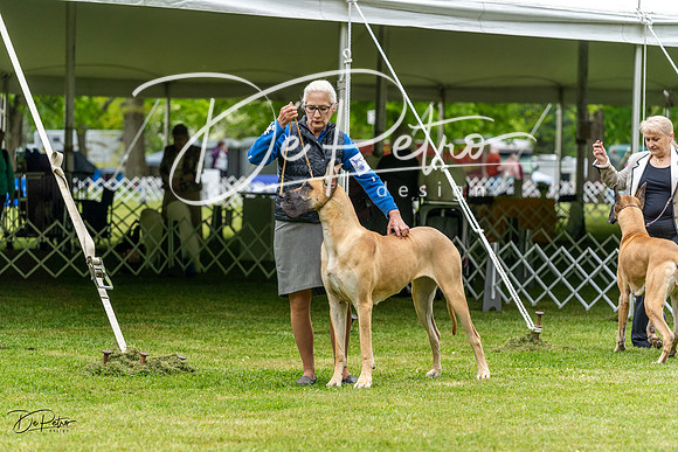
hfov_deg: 16.4
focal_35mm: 125
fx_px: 2355
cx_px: 339
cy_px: 226
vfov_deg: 11.0
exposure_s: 1/800
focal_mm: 125
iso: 640
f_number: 4
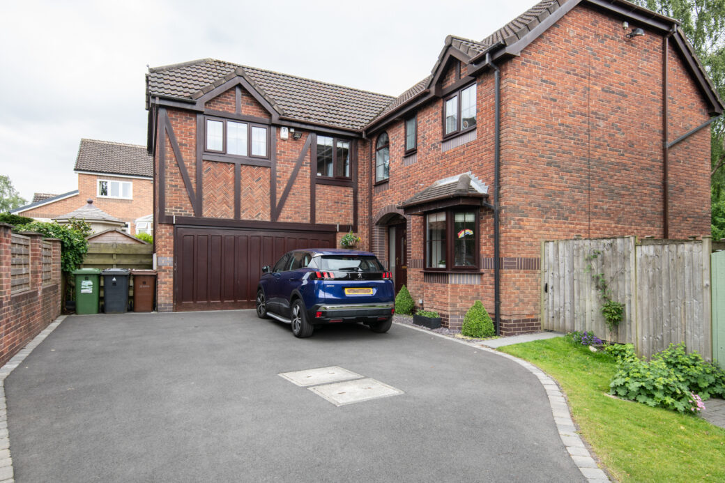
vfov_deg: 57.2
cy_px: 242
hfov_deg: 78.6
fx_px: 443
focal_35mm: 22
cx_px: 362
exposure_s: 1/30
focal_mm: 22
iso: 200
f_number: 8
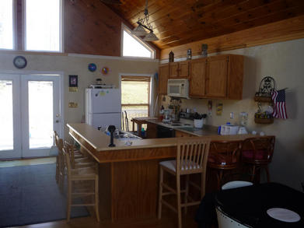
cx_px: 152
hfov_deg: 56.8
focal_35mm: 32
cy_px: 114
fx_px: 281
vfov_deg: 44.1
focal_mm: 5.2
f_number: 3.3
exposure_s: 1/30
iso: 125
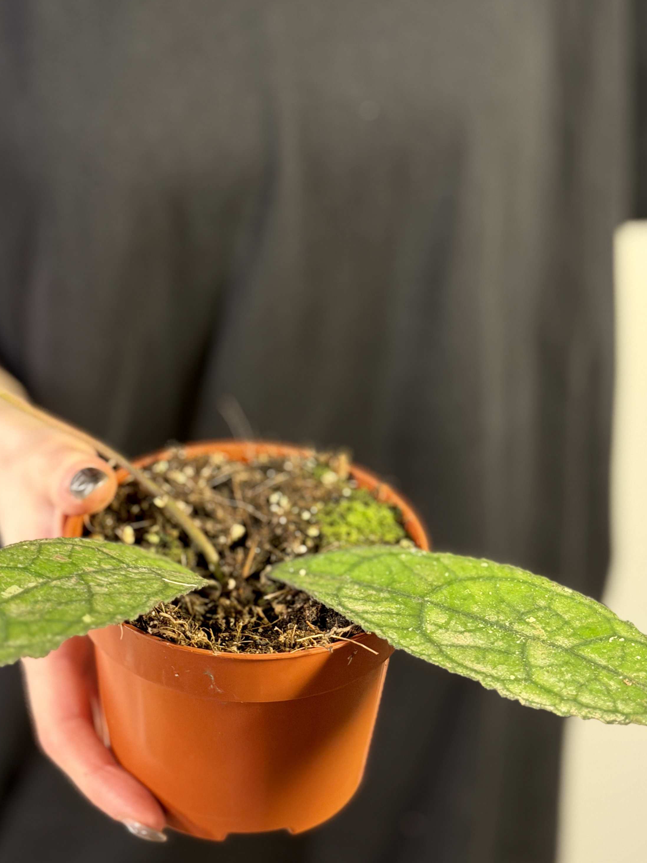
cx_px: 257
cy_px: 364
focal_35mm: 66
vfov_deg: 29.3
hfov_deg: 22.2
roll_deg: +0.4
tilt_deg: -28.0
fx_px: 1645
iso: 200
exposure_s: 1/50
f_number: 1.78
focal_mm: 6.76
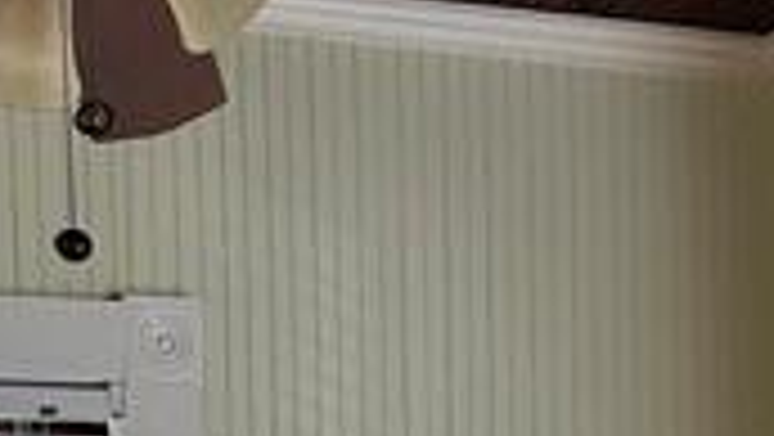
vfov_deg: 9.0
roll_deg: +2.1
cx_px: 68
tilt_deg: -3.5
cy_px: 1182
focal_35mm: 117
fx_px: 2403
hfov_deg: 18.0
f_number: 1.78
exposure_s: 1/60
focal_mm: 6.86
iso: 160
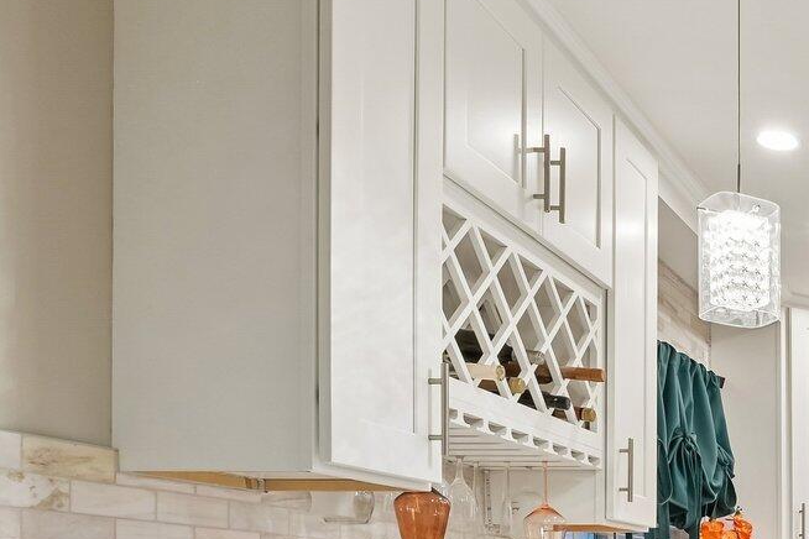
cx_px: 1048
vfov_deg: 25.3
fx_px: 1091
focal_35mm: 49
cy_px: 627
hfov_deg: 31.5
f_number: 11
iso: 400
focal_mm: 15.5
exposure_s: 1/13
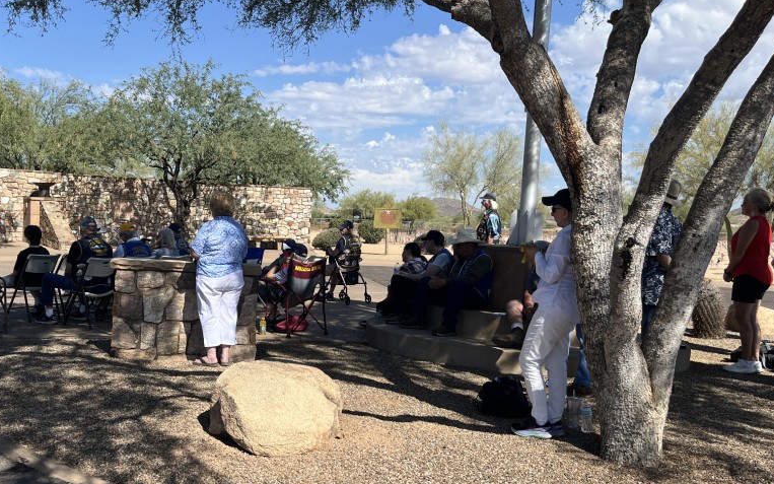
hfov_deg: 51.9
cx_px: 269
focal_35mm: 37
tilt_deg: -5.5
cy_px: 281
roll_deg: -1.7
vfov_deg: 34.4
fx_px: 781
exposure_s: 1/3413
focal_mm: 5.1
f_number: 1.6
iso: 50
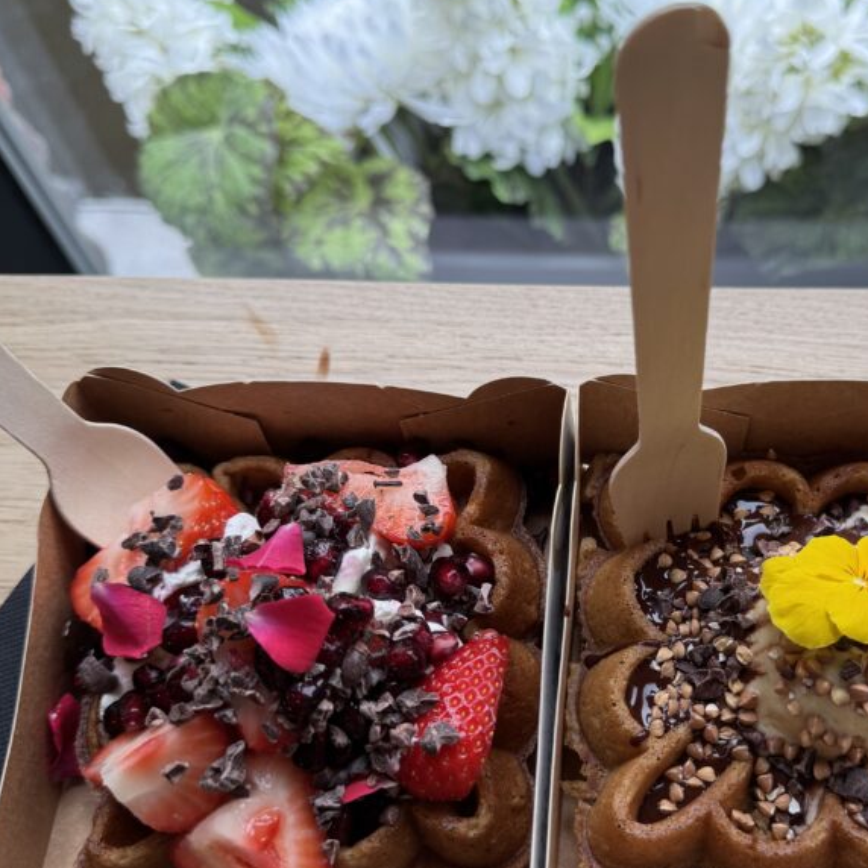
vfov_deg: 43.8
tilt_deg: -62.6
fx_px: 1078
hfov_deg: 43.3
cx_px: 571
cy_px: 490
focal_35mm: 38
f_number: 1.78
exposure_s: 1/268
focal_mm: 6.76
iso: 64
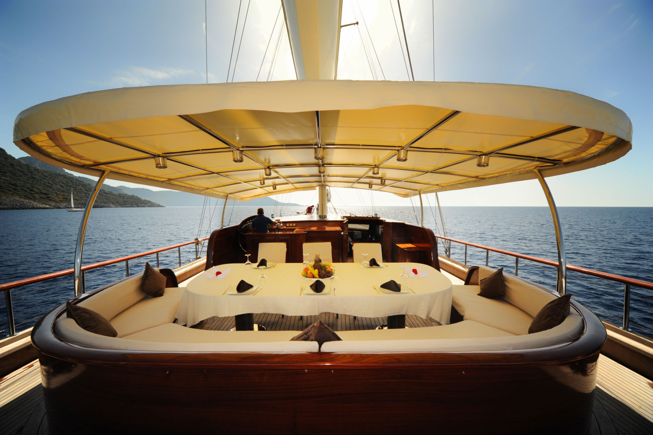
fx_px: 218
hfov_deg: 112.7
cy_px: 218
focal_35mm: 12
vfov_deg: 89.9
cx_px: 326
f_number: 9
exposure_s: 1/1250
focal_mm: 12
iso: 800
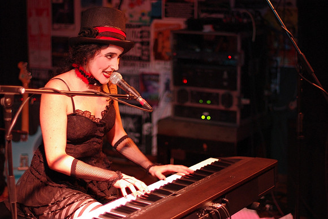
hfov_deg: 27.0
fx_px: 684
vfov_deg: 18.2
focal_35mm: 75
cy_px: 110
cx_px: 164
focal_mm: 50
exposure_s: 1/60
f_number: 1.4
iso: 560
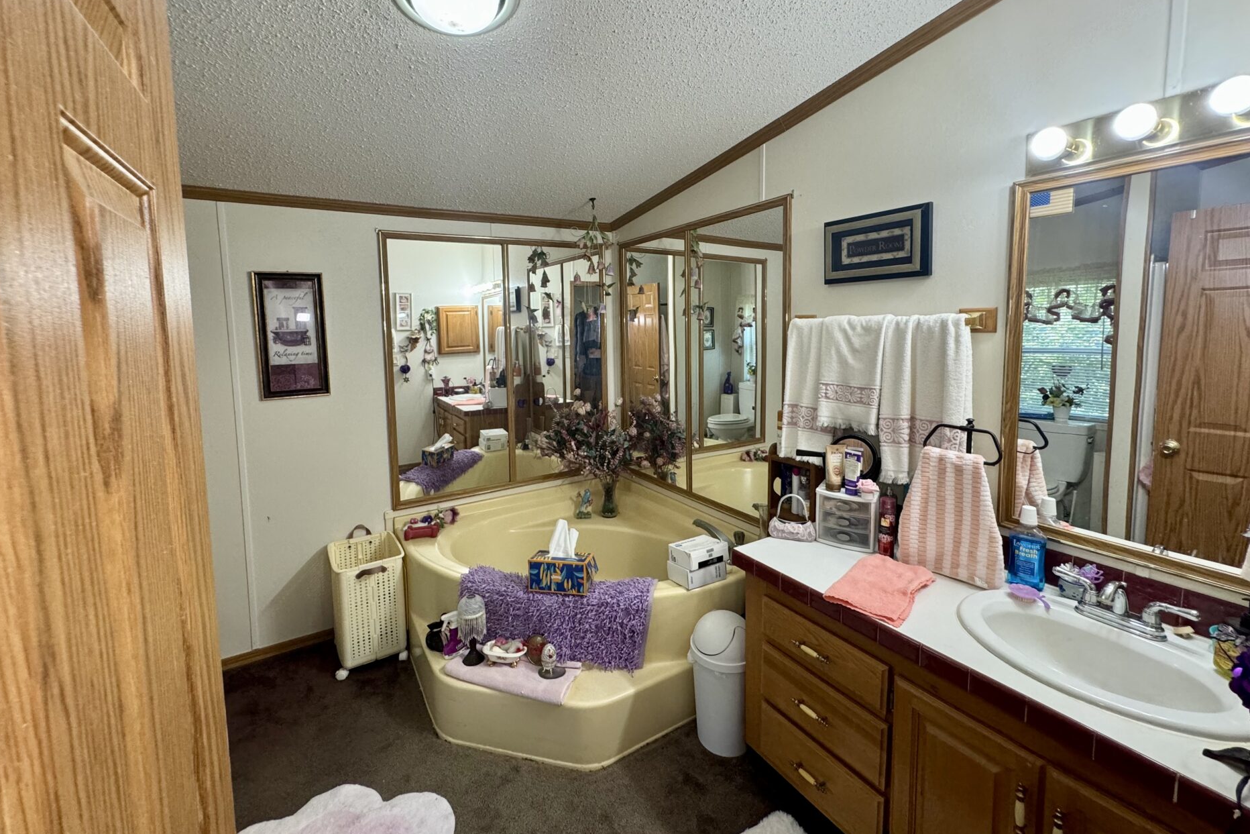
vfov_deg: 77.1
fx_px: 521
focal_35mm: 15
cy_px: 370
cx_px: 607
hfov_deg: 100.4
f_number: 2.2
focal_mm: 2.22
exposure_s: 1/120
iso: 250
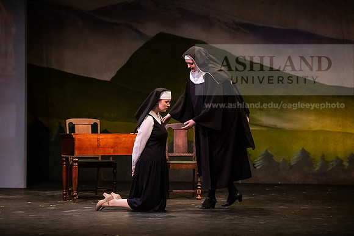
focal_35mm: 116
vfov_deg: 11.8
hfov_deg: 17.6
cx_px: 177
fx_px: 1141
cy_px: 118
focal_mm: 116
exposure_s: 1/200
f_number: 3.2
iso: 5000
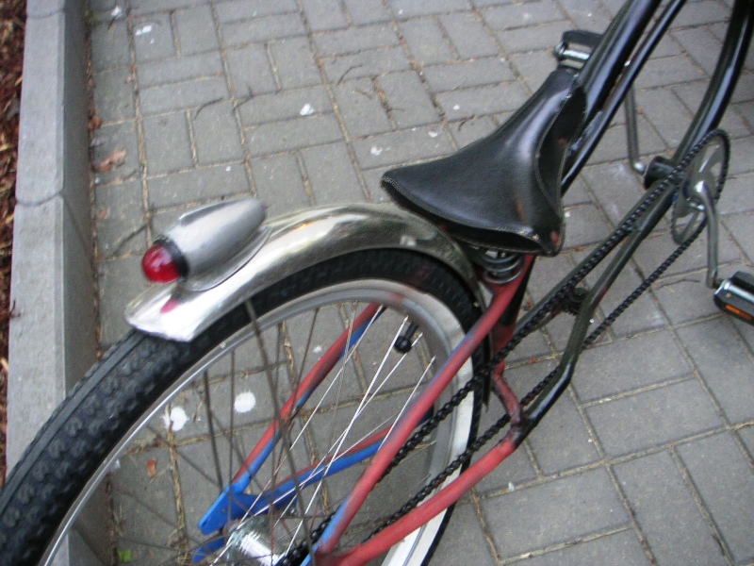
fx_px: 828
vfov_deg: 37.7
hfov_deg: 49.0
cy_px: 283
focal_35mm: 38
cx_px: 377
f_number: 2.8
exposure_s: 1/3
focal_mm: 6
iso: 100
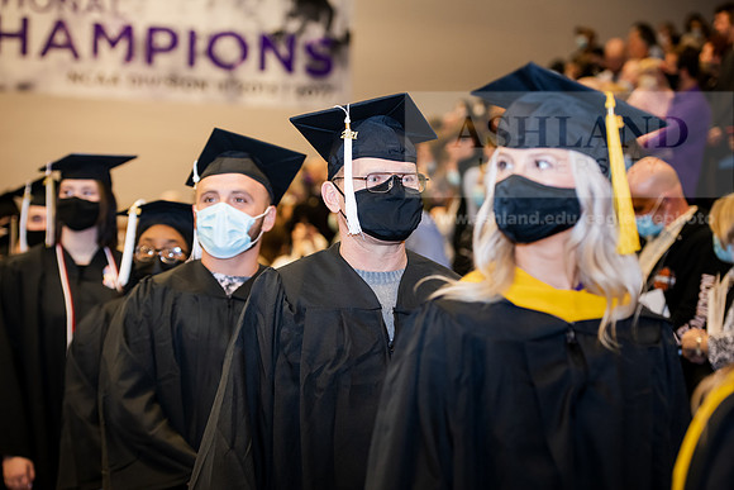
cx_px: 367
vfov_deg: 14.9
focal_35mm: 92
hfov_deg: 22.1
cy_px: 245
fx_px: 1876
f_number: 3.5
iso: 1600
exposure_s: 1/200
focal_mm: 92
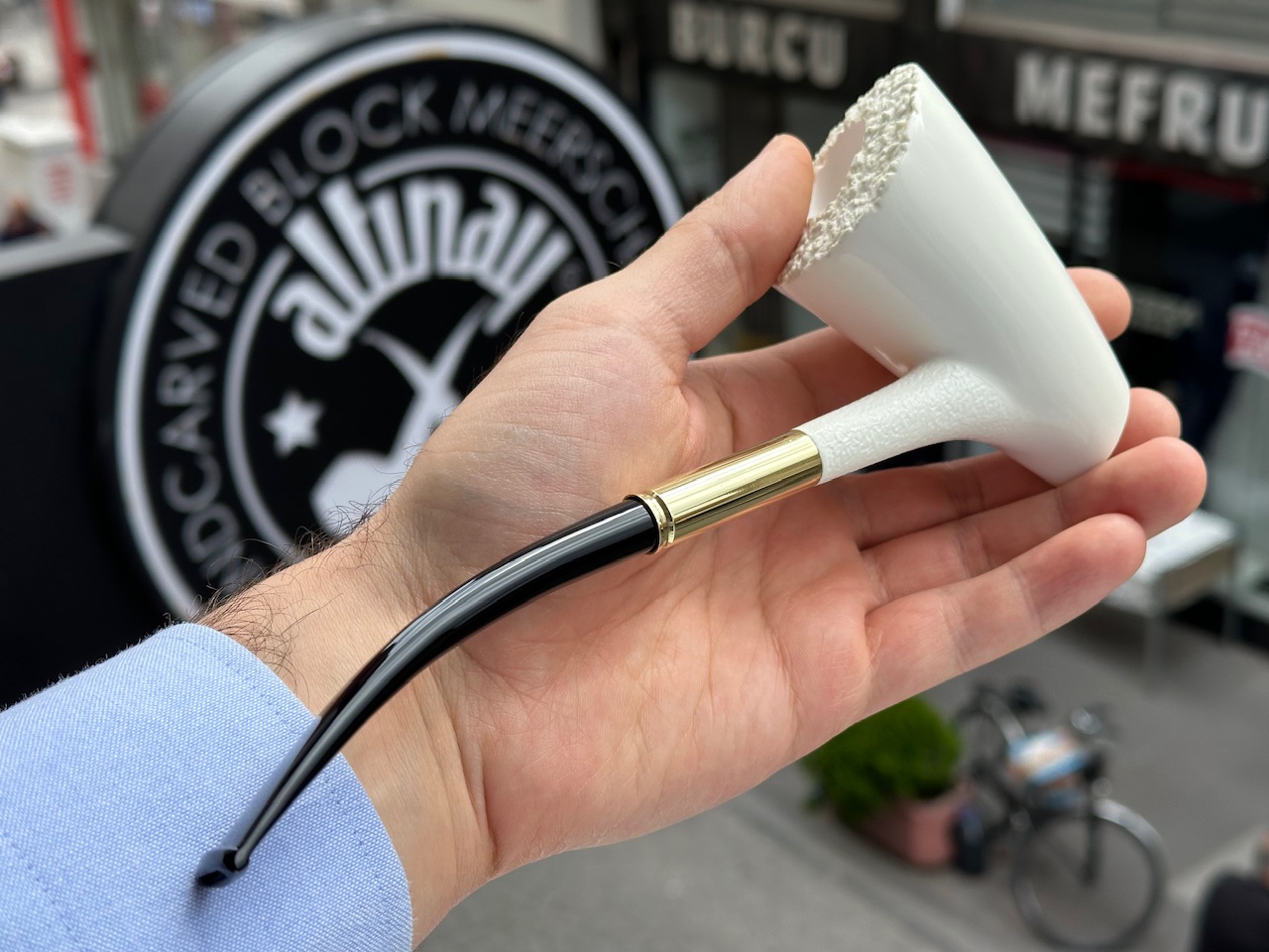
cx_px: 634
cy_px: 476
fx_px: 1760
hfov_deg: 39.7
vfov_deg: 30.3
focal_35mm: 48
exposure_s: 1/1433
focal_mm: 6.86
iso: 64
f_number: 1.78
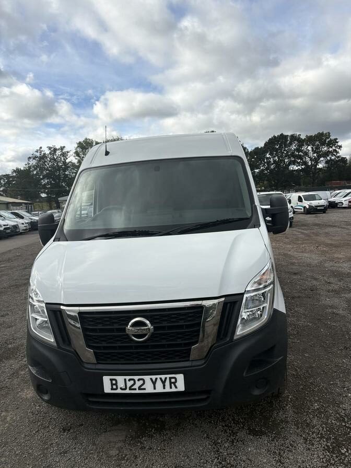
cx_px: 176
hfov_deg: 53.1
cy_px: 234
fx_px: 352
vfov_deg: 67.3
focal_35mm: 26
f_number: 1.6
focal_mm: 5.96
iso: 50
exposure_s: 1/3125
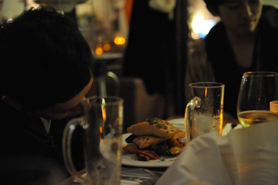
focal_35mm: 56
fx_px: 432
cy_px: 92
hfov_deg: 35.7
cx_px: 139
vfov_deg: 24.2
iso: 6400
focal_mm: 56
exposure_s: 1/50
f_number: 2.8
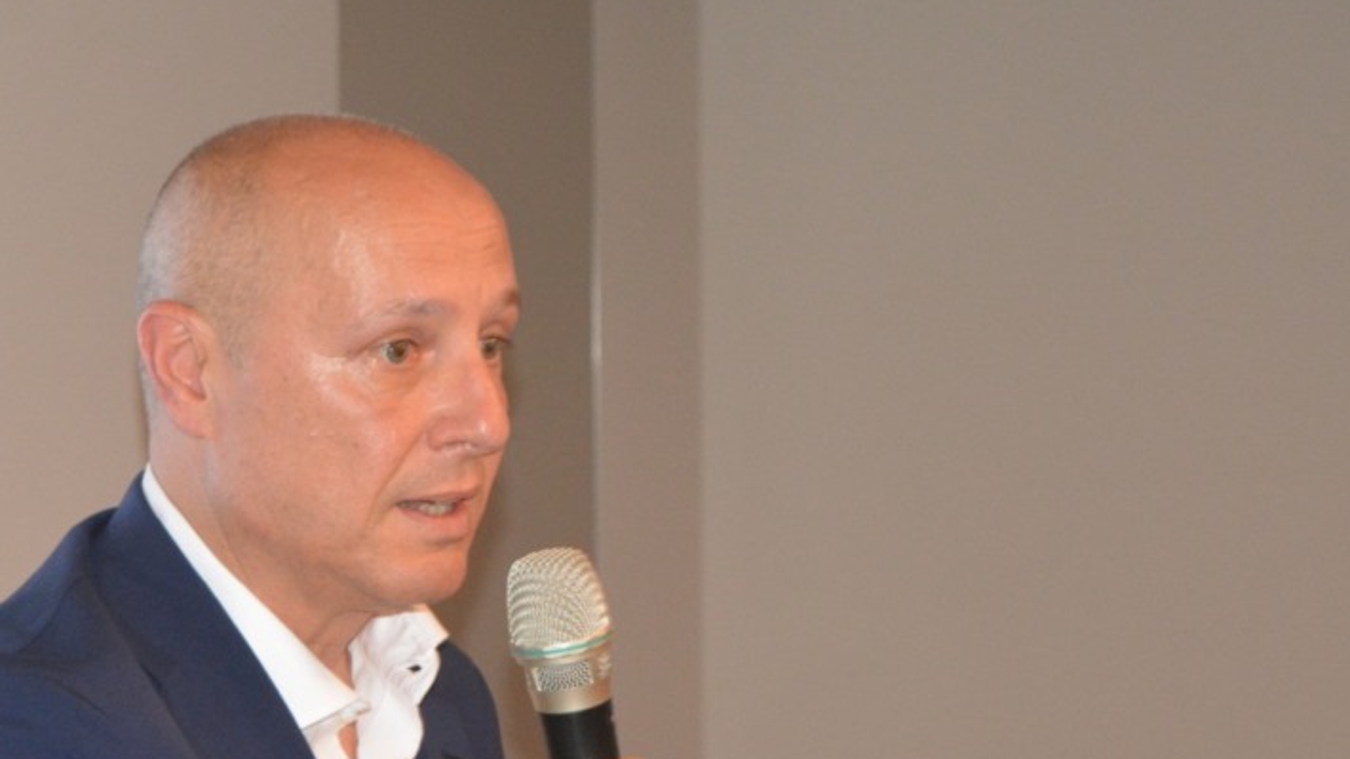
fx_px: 4867
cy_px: 638
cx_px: 380
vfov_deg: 8.9
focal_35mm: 136
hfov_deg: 15.7
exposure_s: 1/60
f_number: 5.3
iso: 1600
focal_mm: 48
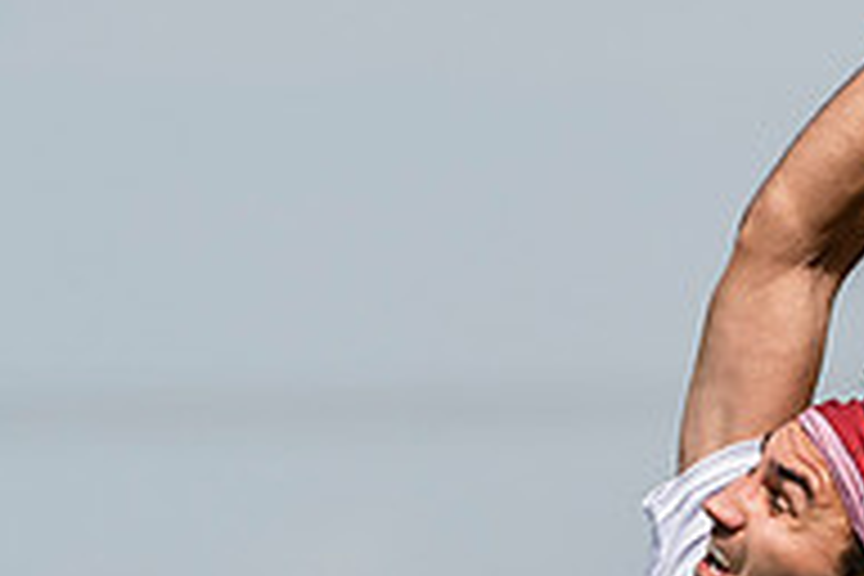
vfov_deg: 1.2
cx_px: 1667
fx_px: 28414
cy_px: 509
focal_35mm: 1184
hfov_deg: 1.7
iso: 200
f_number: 4
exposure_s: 1/2500
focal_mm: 200
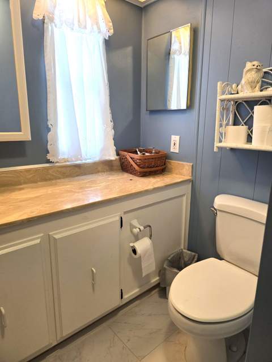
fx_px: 241
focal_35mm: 23
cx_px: 136
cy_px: 181
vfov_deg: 73.9
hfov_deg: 58.9
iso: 125
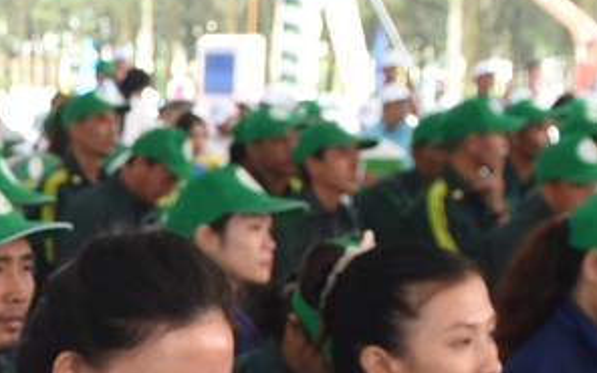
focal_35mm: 165
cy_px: 572
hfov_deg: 11.6
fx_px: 2685
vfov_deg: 7.8
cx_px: -536
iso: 800
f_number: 4.5
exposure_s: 1/125
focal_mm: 24
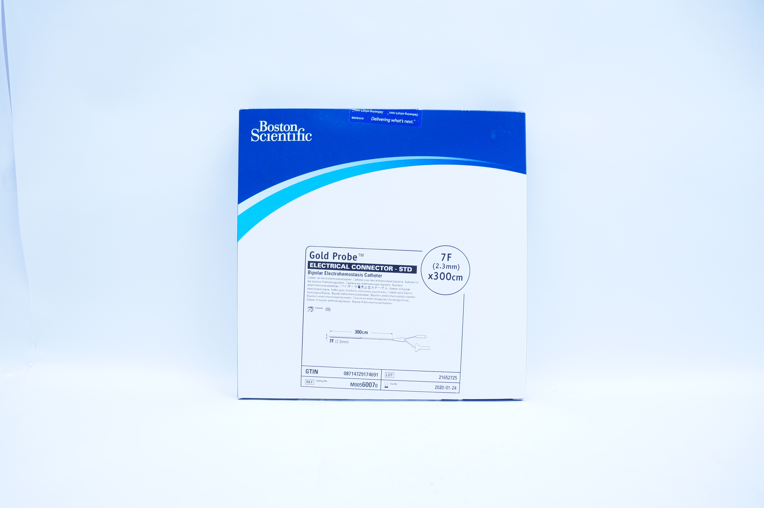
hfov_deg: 67.4
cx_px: 382
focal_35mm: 27
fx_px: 572
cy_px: 254
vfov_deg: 47.8
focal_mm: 18
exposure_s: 1/160
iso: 800
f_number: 4.5
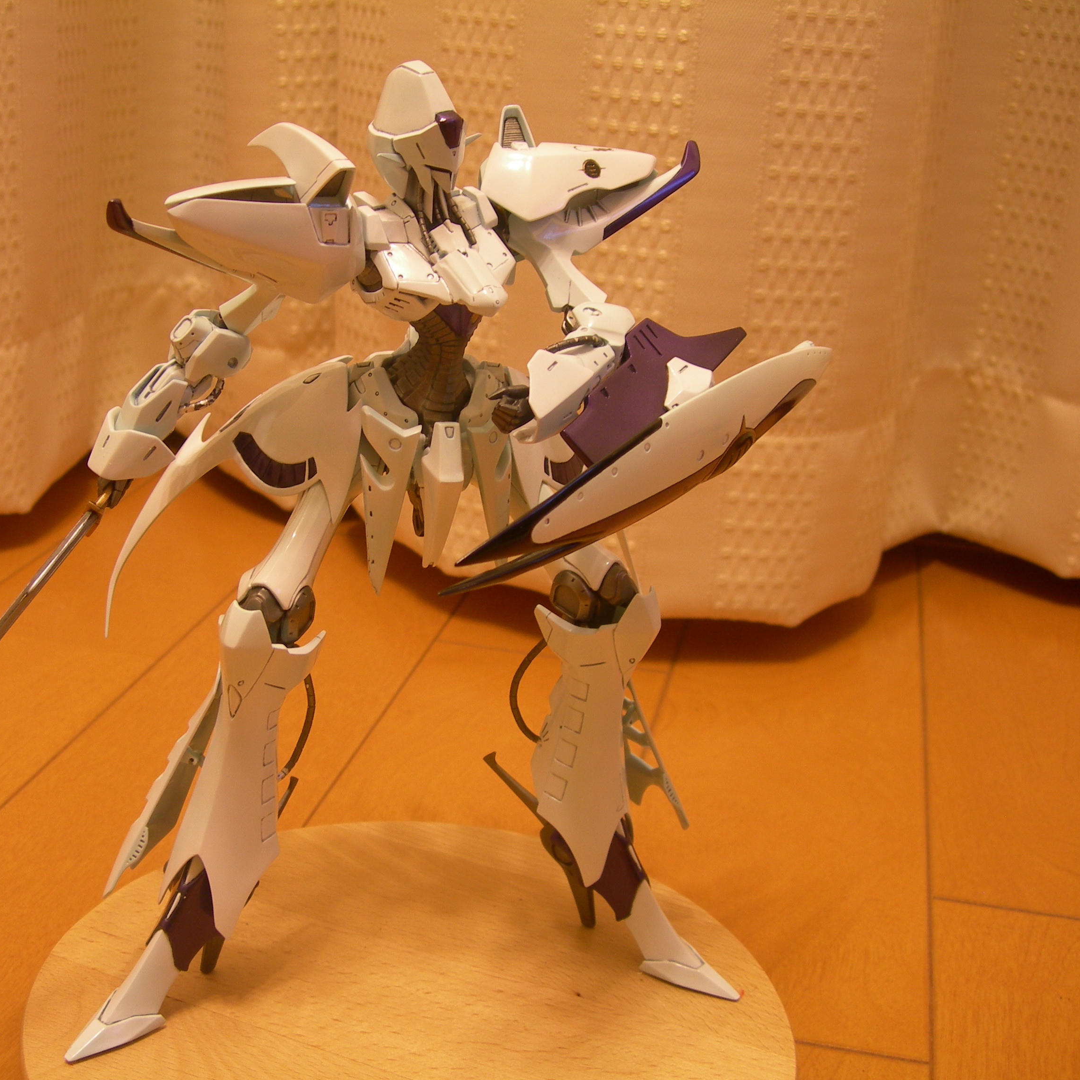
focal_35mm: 45
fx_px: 1588
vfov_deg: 37.6
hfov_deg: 37.3
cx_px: 404
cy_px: 541
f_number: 2.8
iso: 50
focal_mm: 7.8
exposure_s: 1/5.1
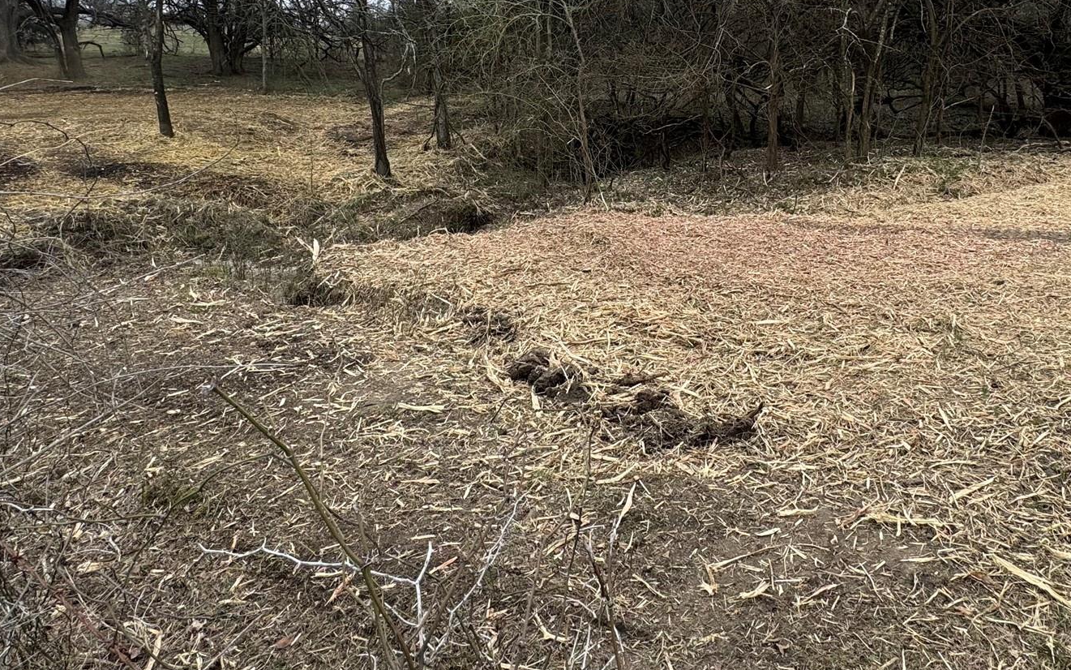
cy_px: 147
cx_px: 631
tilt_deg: -7.3
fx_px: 671
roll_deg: -0.2
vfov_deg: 50.2
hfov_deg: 76.5
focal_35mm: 23
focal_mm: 2.22
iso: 40
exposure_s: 1/418
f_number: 2.2
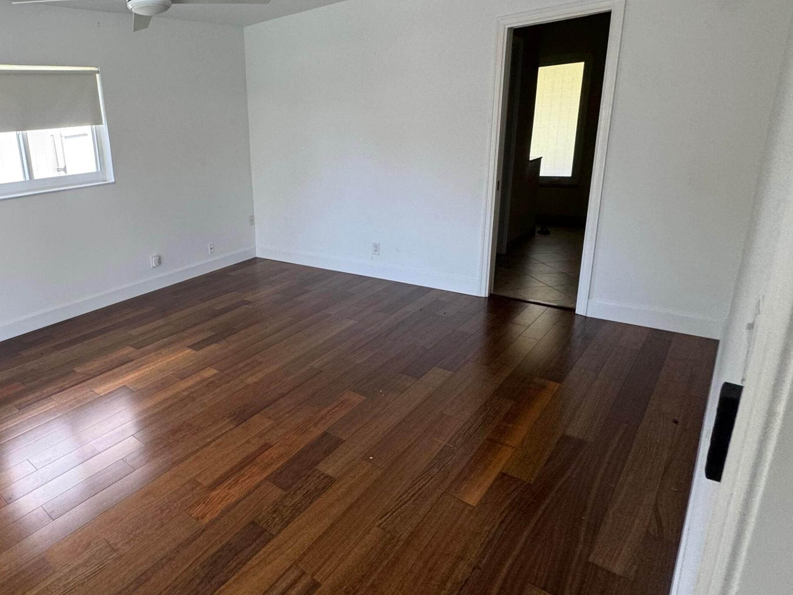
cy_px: 262
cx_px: 223
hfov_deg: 72.4
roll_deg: +2.5
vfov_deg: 60.9
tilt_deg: -15.7
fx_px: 504
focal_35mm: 22
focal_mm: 2.22
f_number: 2.2
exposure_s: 1/99
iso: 160
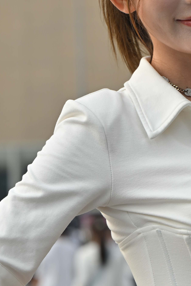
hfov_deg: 6.4
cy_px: 202
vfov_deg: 9.6
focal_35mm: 215
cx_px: 206
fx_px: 1711
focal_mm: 70
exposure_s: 1/640
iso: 140
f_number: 4
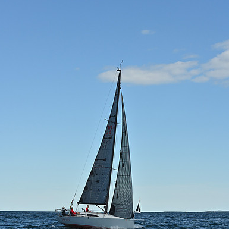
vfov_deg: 17.4
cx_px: 114
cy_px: 132
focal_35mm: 100
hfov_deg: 17.4
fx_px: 748
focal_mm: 78
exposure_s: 1/1250
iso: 320
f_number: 9
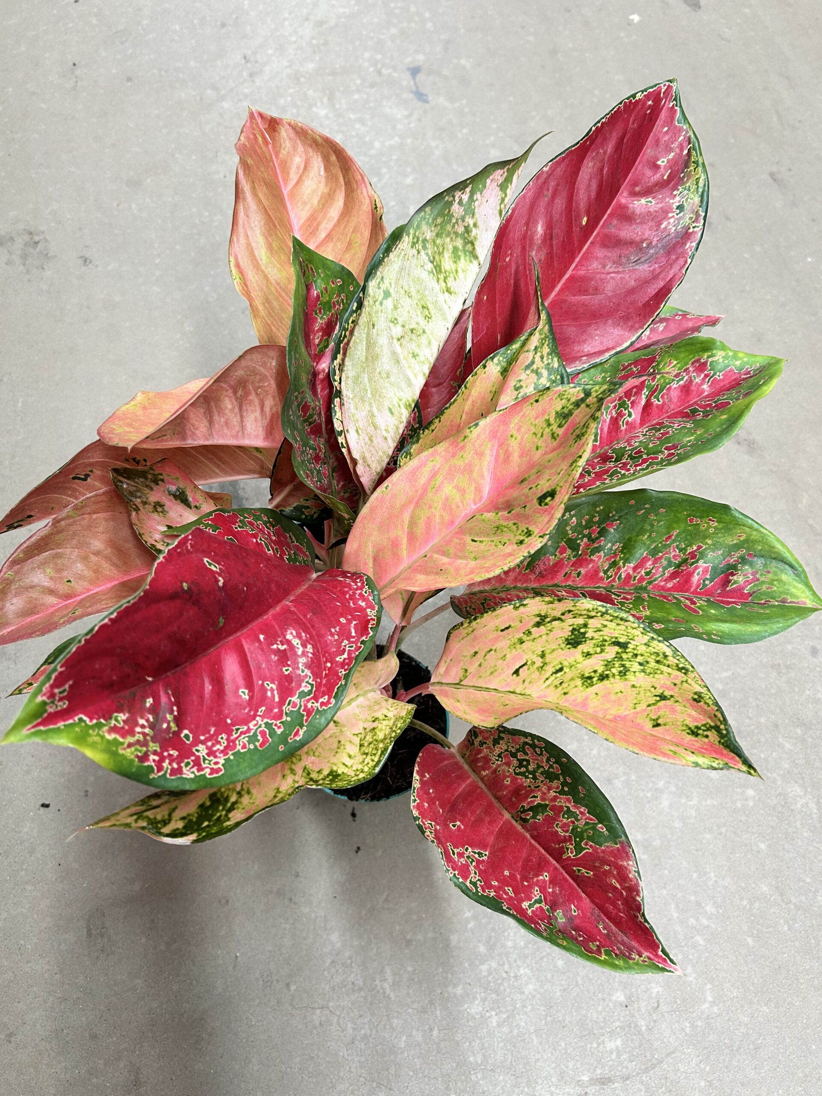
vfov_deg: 67.3
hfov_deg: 53.1
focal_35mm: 26
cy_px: 548
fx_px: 823
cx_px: 411
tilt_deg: -63.0
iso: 125
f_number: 1.5
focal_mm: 5.7
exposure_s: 1/107
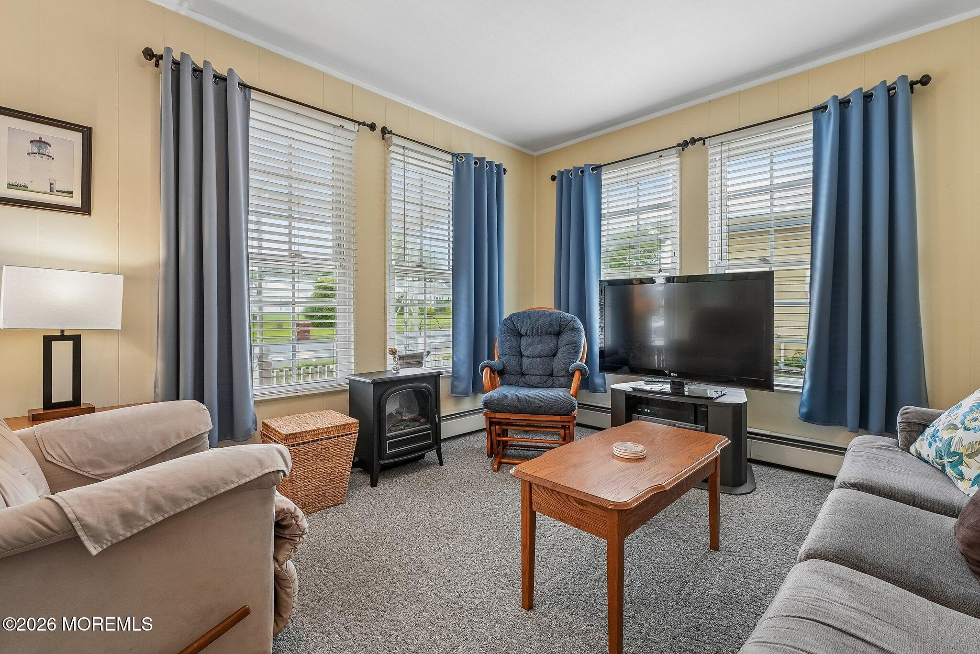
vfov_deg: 73.8
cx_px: 490
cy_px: 327
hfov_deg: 96.7
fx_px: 436
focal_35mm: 16
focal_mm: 16
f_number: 7.1
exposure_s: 1/60
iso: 800
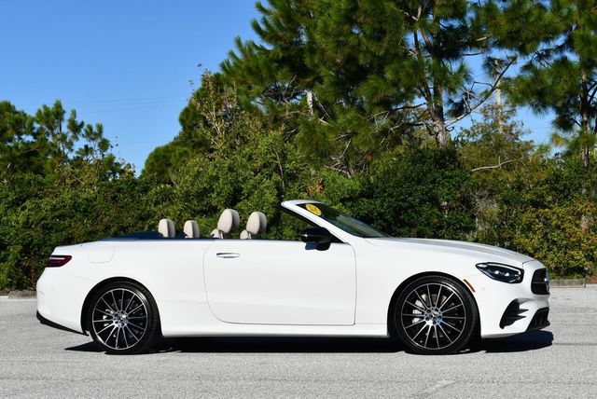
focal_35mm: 76
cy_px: 200
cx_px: 298
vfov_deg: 18.0
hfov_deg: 26.6
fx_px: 1261
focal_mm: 38
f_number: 9
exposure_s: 1/320
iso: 100
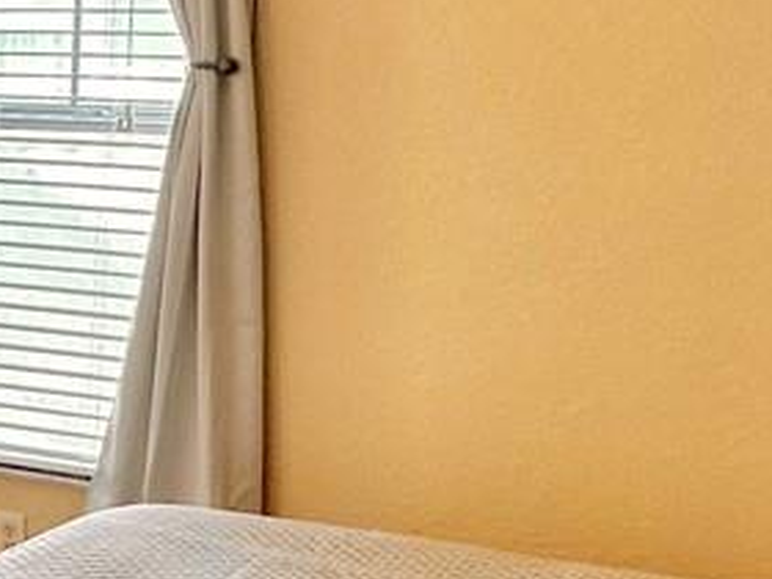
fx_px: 1784
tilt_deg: -10.3
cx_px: -193
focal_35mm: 80
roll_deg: -0.7
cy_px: 397
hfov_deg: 22.2
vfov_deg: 18.4
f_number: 2.2
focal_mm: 2.22
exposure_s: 1/120
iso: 100
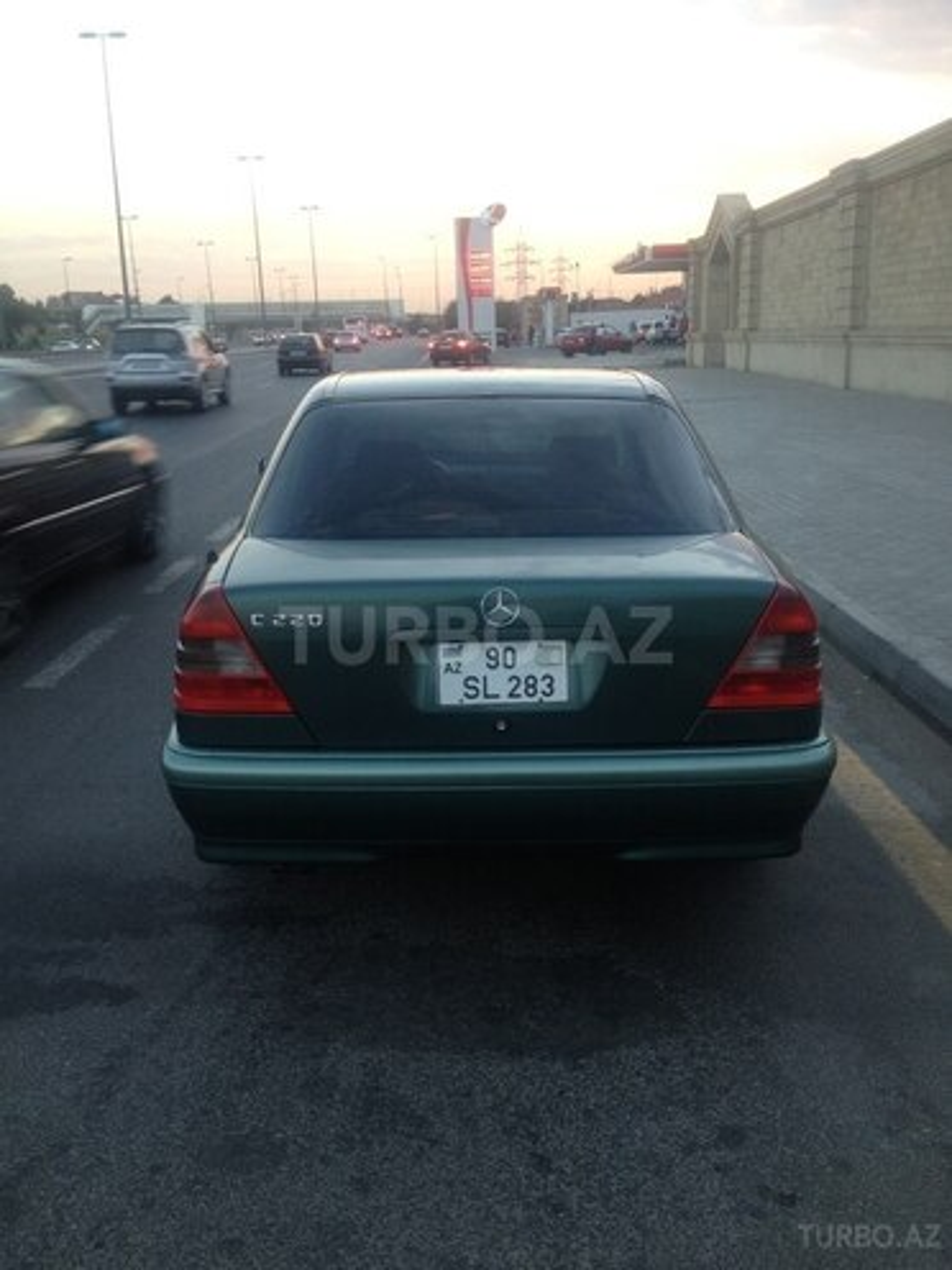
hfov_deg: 40.7
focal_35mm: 35
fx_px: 1283
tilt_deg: -14.8
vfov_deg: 52.6
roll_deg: +3.7
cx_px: 476
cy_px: 635
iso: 50
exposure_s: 1/30
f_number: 2.4
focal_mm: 4.28
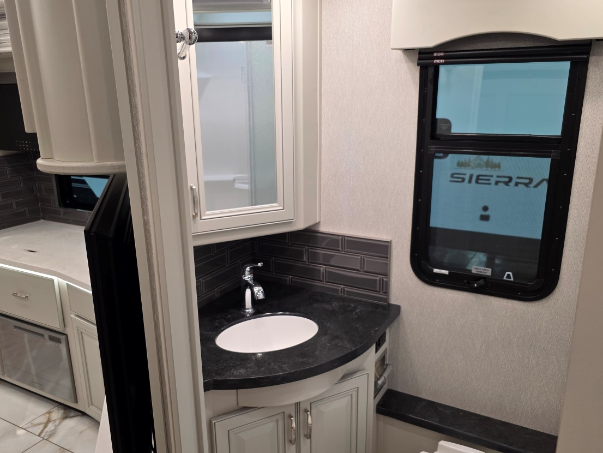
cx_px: 297
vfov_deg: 48.2
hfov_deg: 61.6
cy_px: 242
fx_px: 505
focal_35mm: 29
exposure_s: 1/120
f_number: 1.7
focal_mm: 6.3
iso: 200
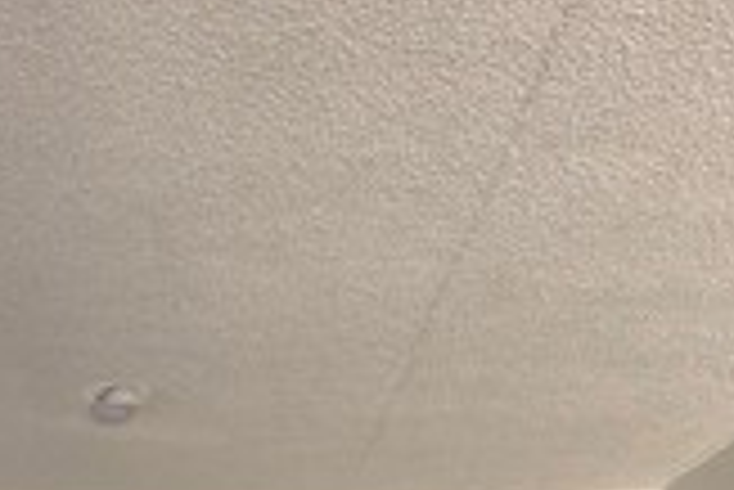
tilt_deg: +1.2
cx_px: 270
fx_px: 1163
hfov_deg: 34.8
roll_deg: +0.3
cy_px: 836
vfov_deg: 19.2
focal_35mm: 57
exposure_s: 1/99
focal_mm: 2.22
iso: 100
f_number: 2.2
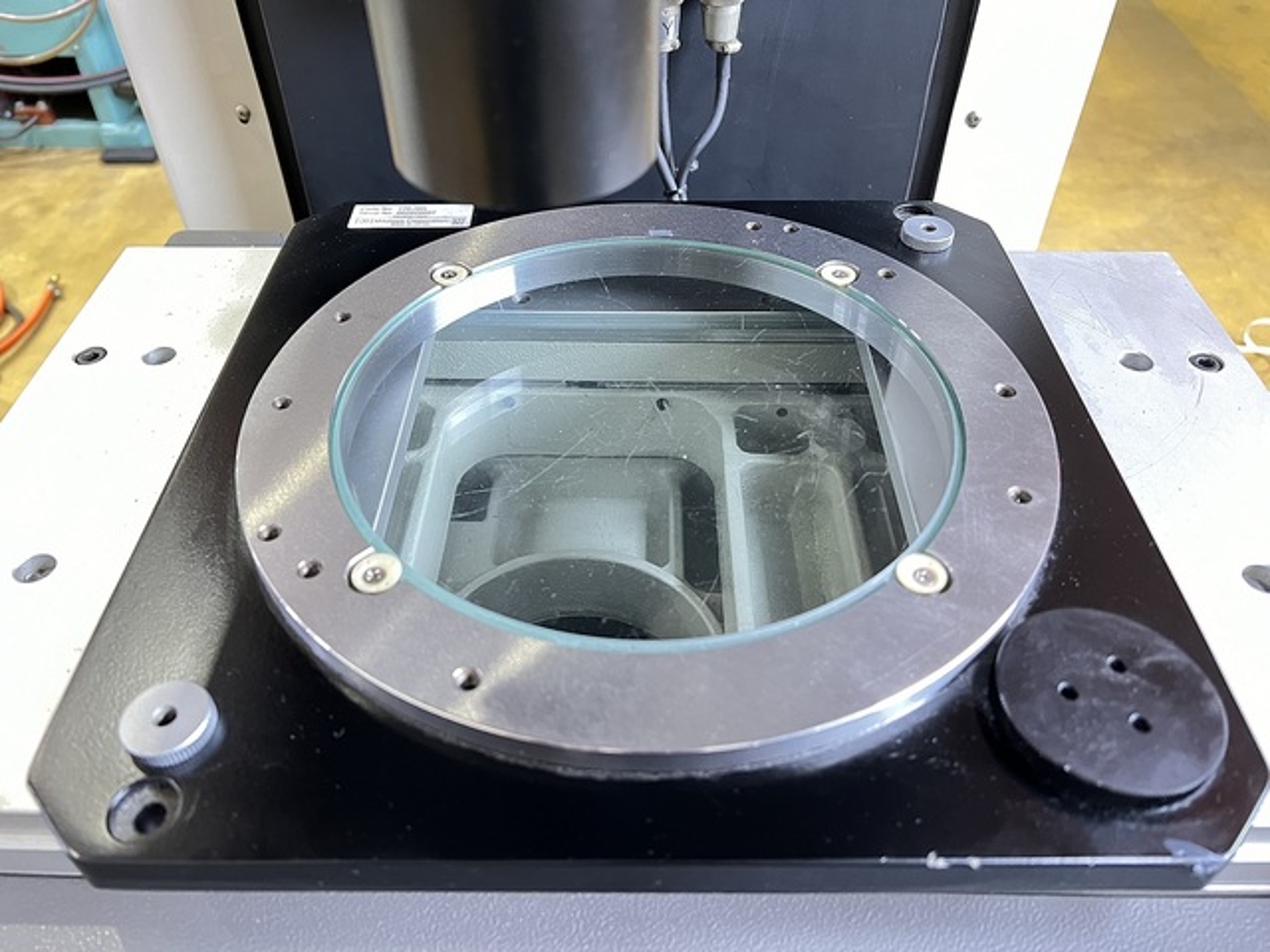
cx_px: 635
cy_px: 476
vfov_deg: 53.1
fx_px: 954
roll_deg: +0.3
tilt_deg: -44.7
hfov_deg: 67.3
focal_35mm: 26
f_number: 1.5
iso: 640
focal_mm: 5.7
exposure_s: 1/32
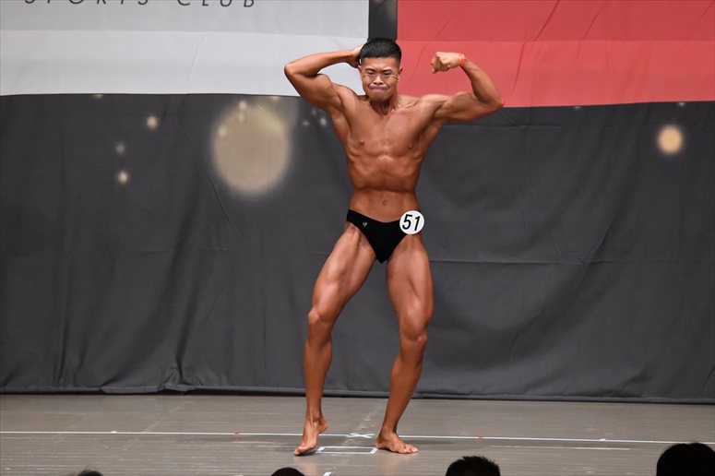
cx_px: 358
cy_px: 238
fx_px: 4467
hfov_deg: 9.2
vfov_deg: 6.1
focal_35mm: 225
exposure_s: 1/400
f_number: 5.6
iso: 6400
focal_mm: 150
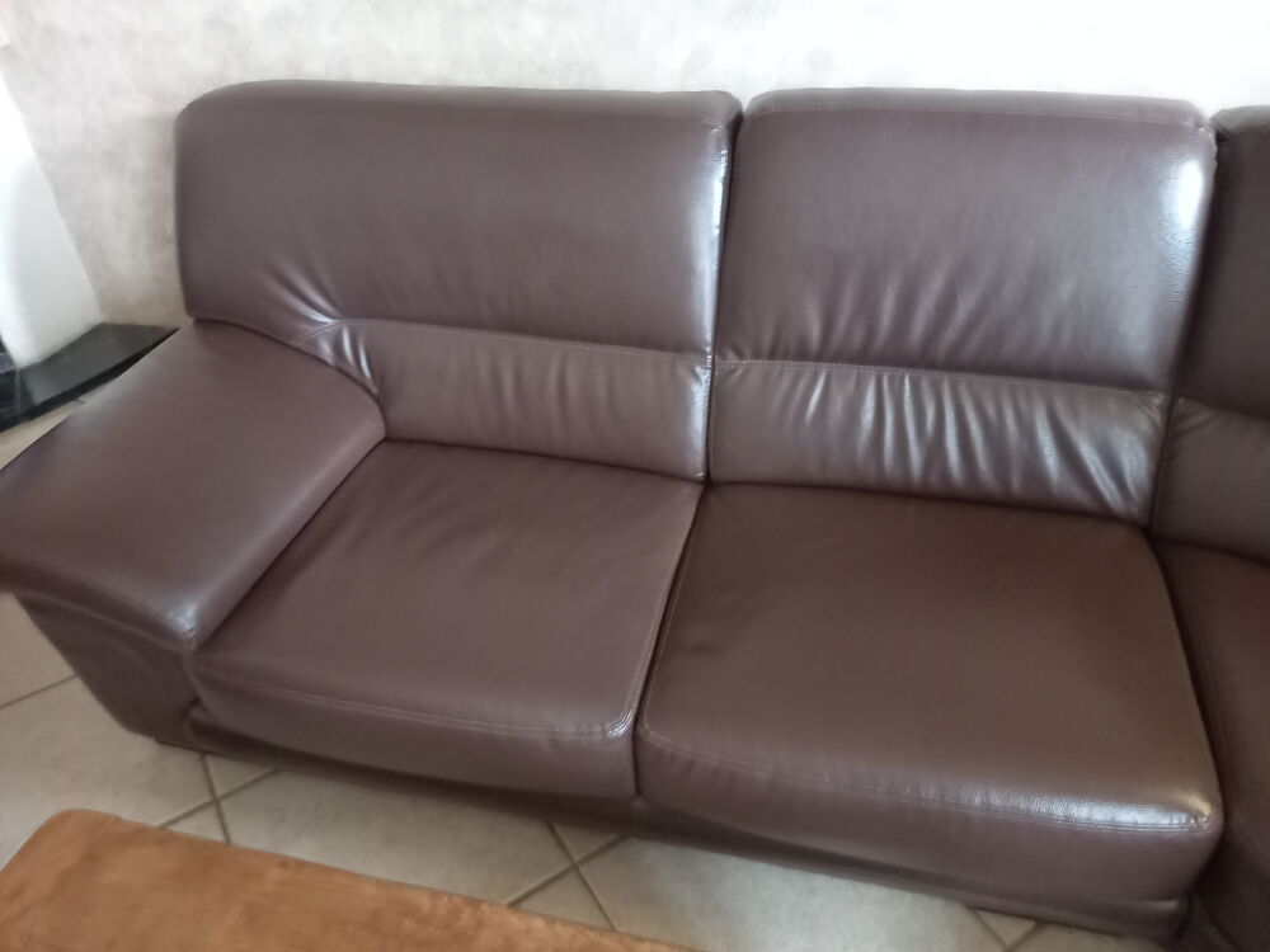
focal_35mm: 25
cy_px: 476
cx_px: 635
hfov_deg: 69.4
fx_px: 917
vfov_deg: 54.9
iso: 1000
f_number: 2
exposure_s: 1/20
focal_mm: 4.6
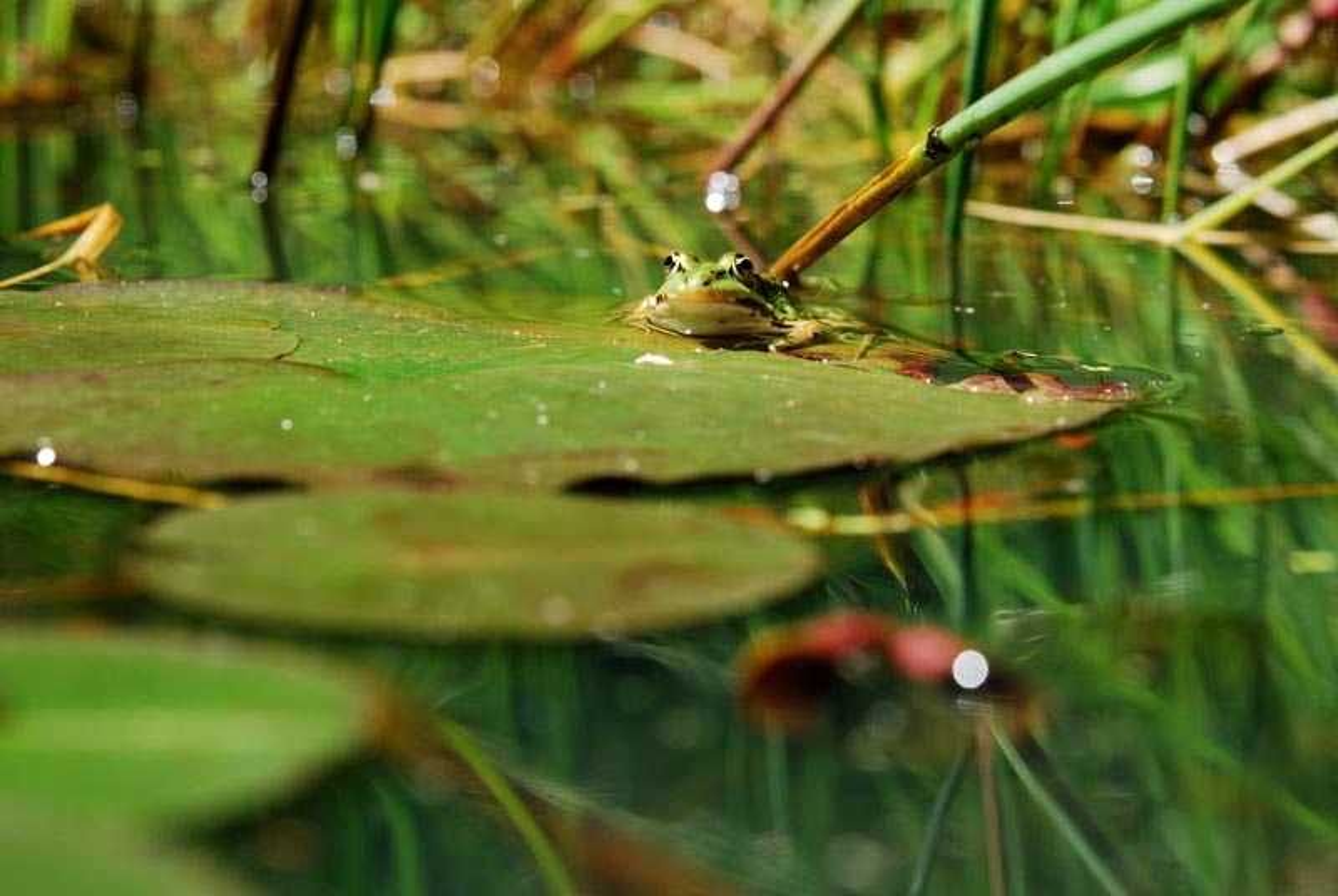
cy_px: 448
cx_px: 669
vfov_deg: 15.2
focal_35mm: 90
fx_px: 3350
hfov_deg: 22.6
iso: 400
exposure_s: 1/400
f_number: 8
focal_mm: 60
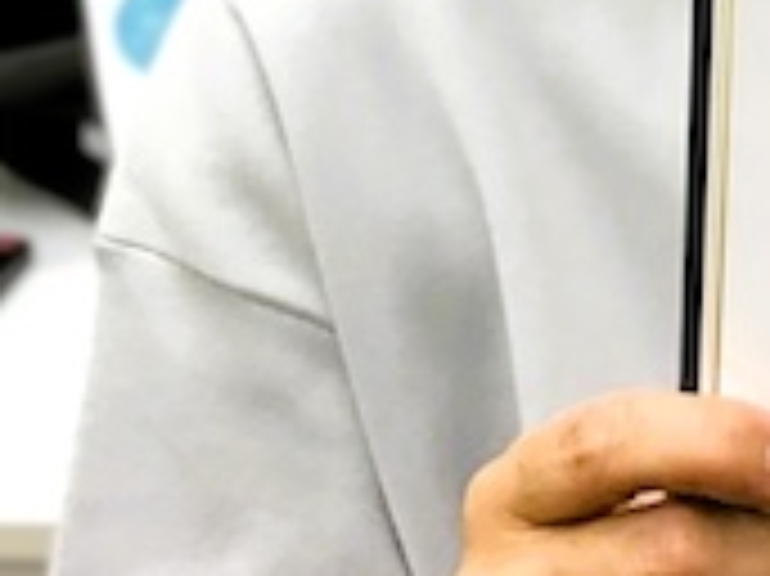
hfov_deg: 16.0
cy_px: -268
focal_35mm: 118
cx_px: 959
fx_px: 2623
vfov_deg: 12.0
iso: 25
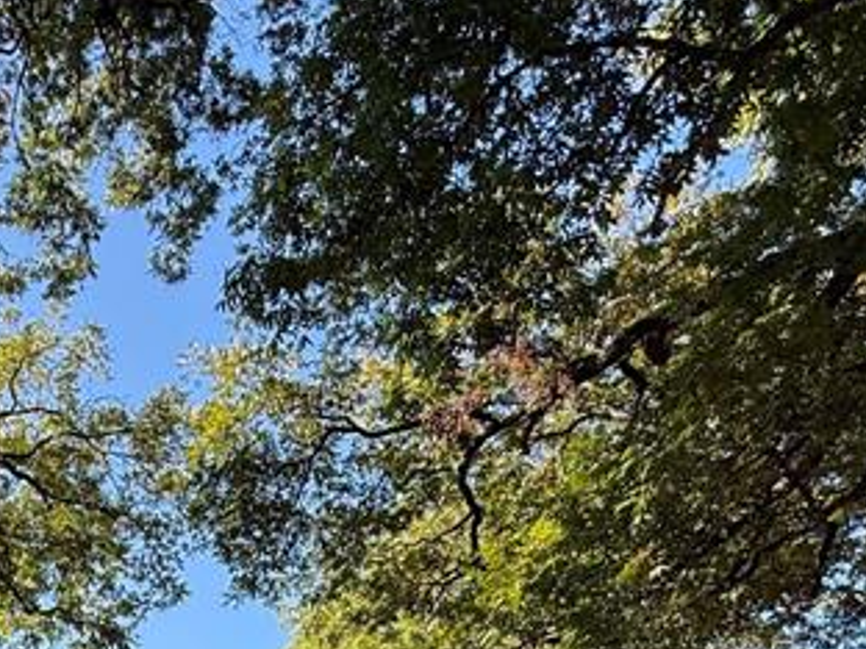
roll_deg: -0.9
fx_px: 1151
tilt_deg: +3.9
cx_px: 11
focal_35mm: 46
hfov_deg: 37.2
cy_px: 901
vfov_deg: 25.7
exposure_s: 1/451
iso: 64
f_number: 2.2
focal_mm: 2.22
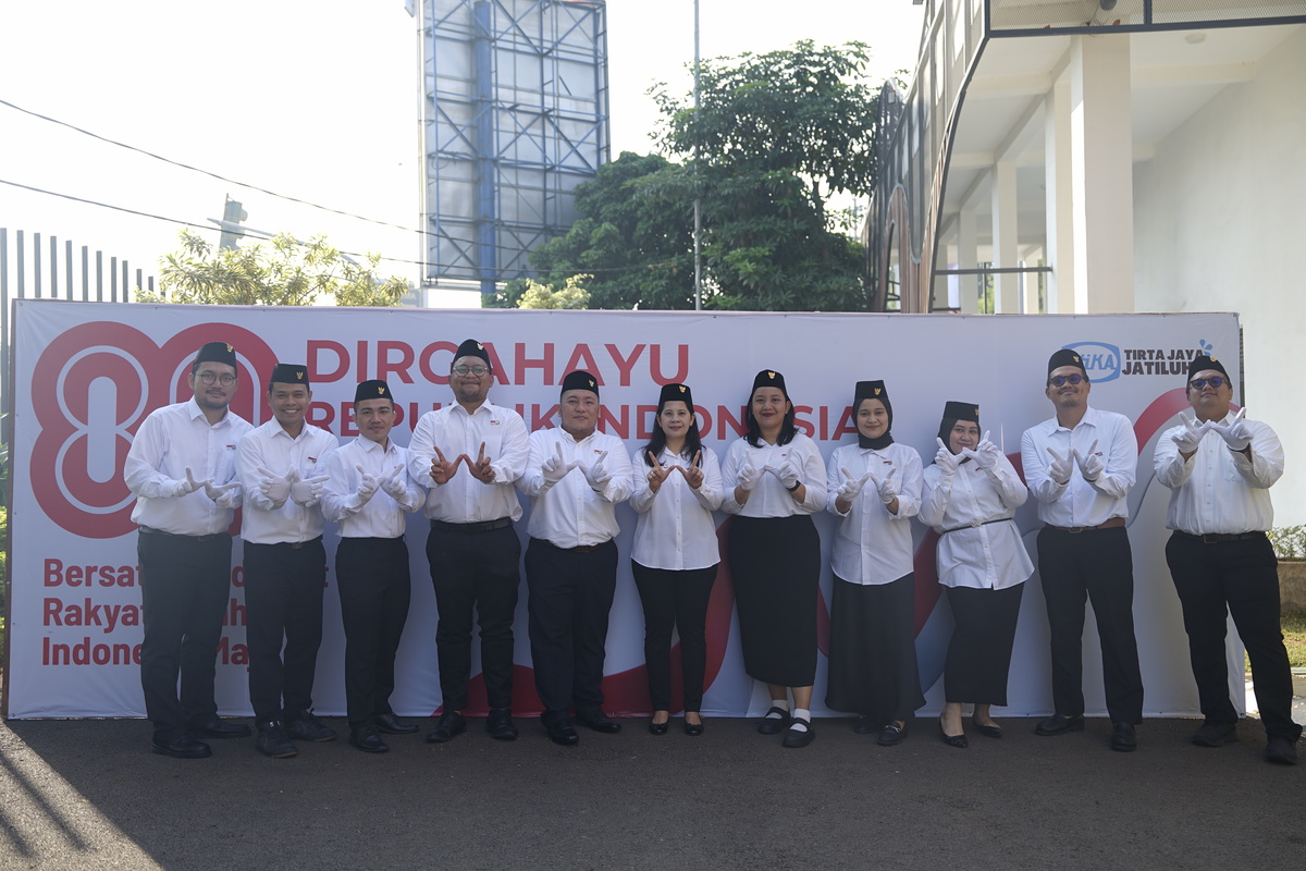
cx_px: 653
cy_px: 436
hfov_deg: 55.8
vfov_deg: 38.9
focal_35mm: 34
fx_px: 1233
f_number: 2.8
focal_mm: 34
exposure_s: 1/200
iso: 50
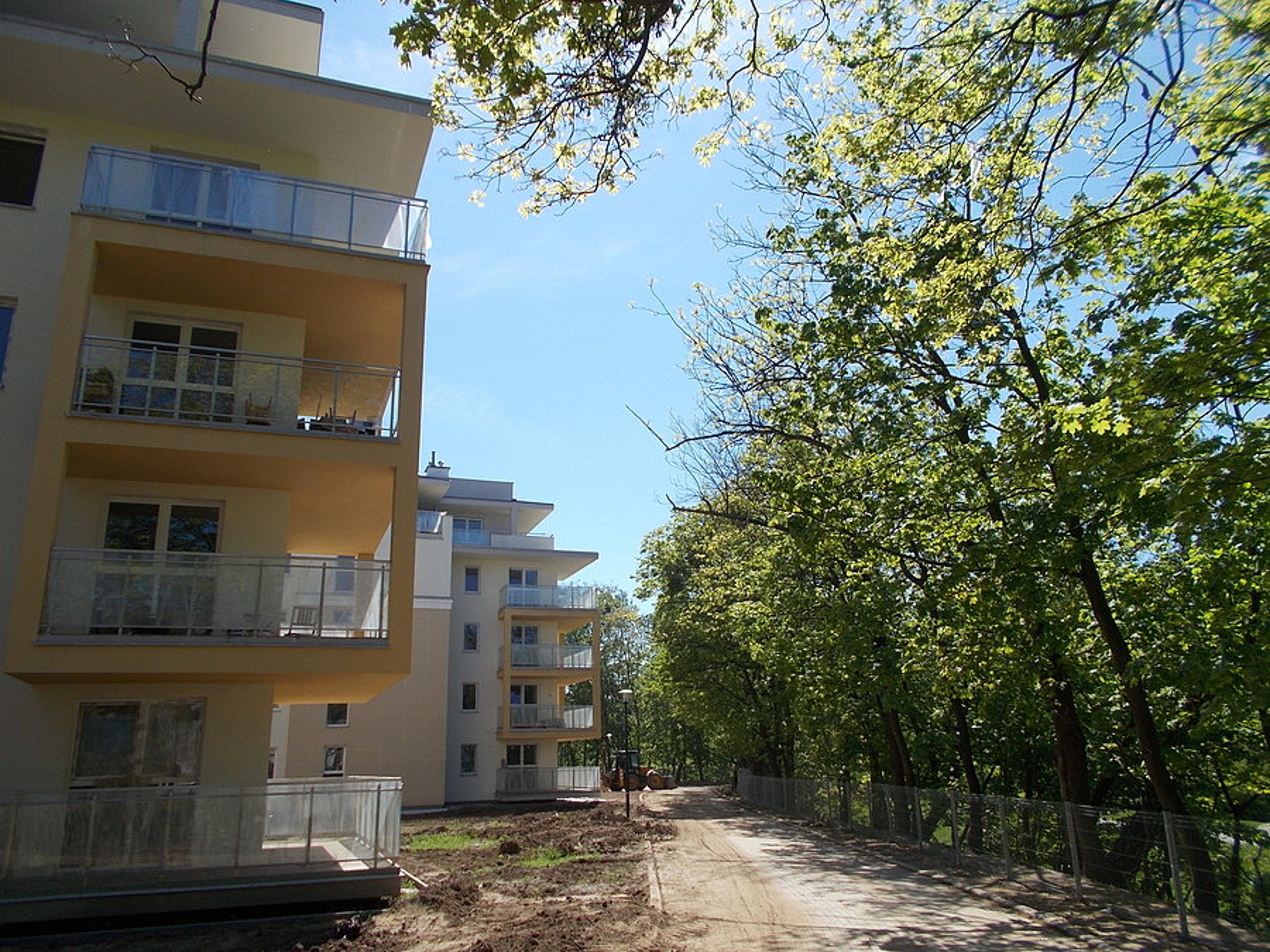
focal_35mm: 26
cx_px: 635
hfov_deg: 67.3
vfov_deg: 53.1
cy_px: 476
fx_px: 954
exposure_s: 1/160
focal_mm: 4.6
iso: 80
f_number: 8
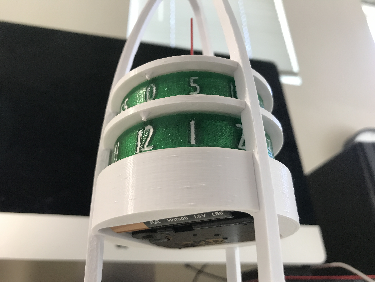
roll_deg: +1.5
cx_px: 188
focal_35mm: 28
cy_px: 141
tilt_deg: +27.5
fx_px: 303
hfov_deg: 63.4
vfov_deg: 49.7
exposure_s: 1/30
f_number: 1.8
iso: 40
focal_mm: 3.99
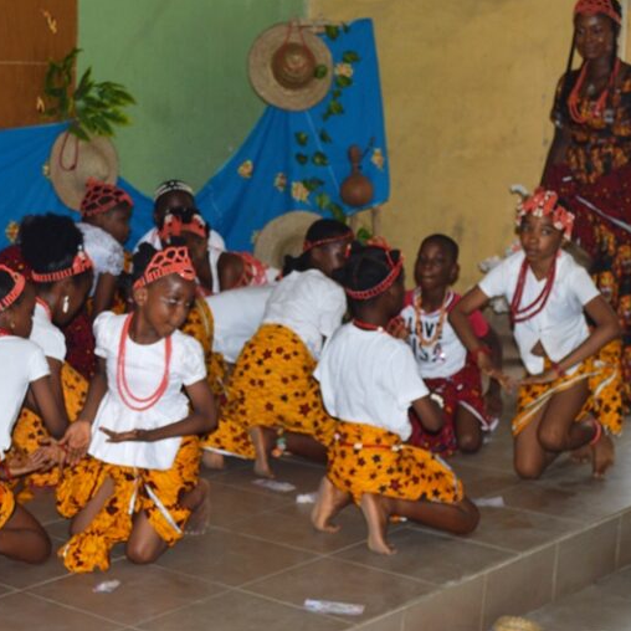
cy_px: 315
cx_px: 184
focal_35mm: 77
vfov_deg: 22.5
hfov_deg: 22.3
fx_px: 1588
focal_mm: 40
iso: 400
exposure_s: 1/200
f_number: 5.6
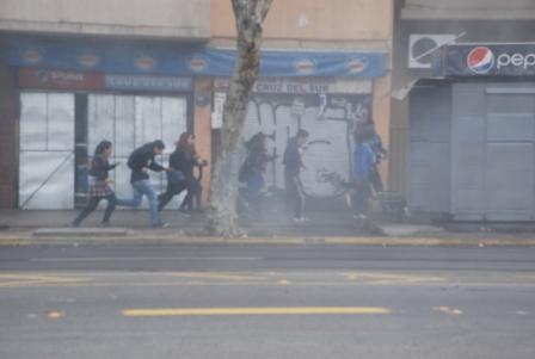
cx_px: 268
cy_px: 180
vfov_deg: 14.8
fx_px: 1385
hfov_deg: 21.9
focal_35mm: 93
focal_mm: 62
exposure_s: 1/800
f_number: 7.1
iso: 500
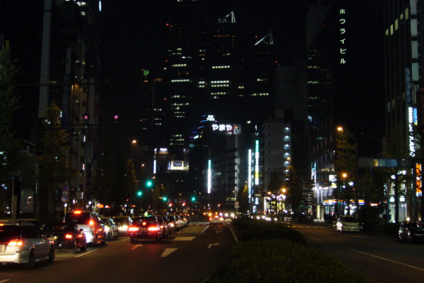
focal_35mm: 58
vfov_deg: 23.4
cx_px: 211
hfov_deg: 34.5
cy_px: 128
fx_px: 683
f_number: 3.5
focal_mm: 9.1
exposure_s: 1/8
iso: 200
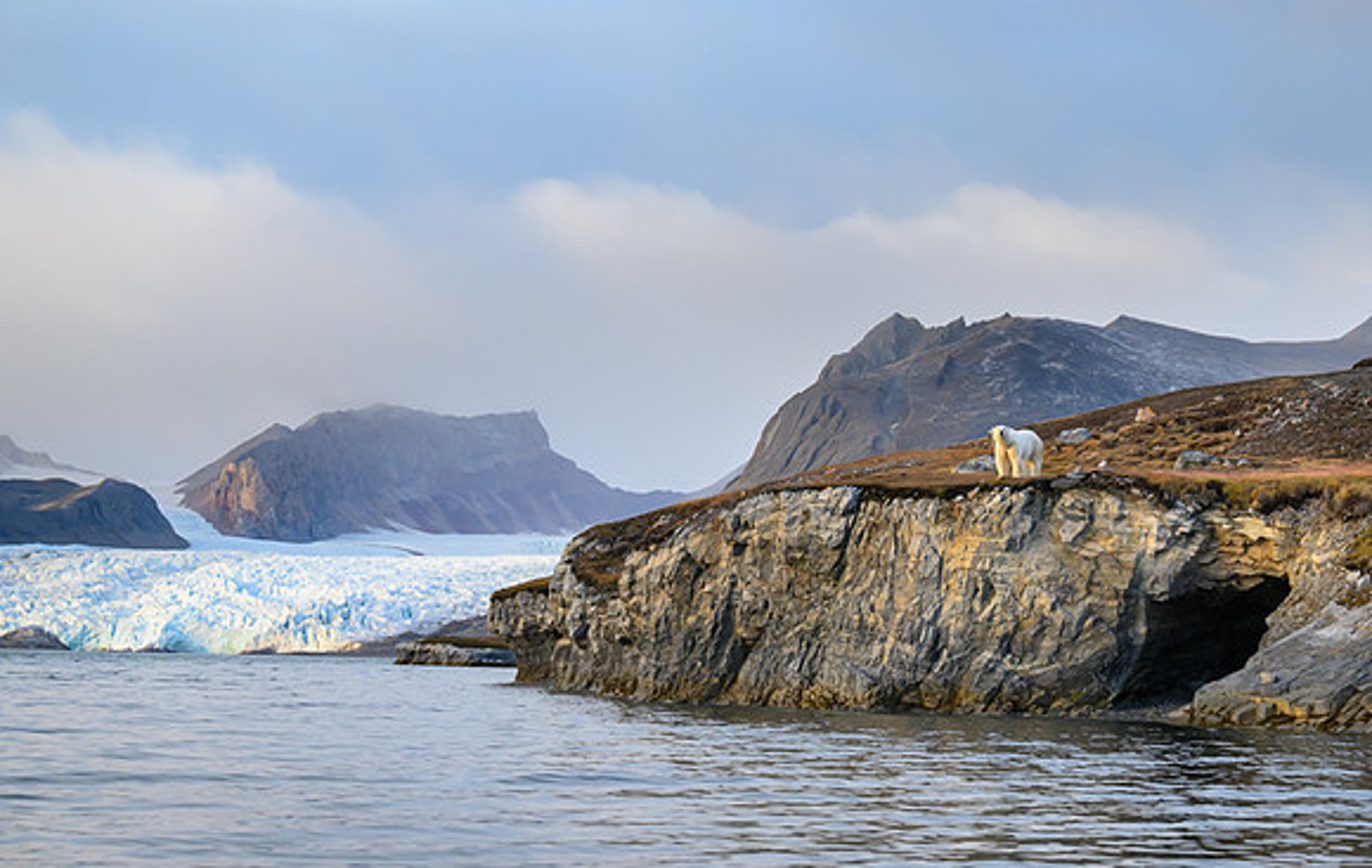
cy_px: 434
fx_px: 3014
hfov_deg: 25.6
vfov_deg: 16.4
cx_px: 710
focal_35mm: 80
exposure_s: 1/2000
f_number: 4
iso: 1600
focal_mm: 70
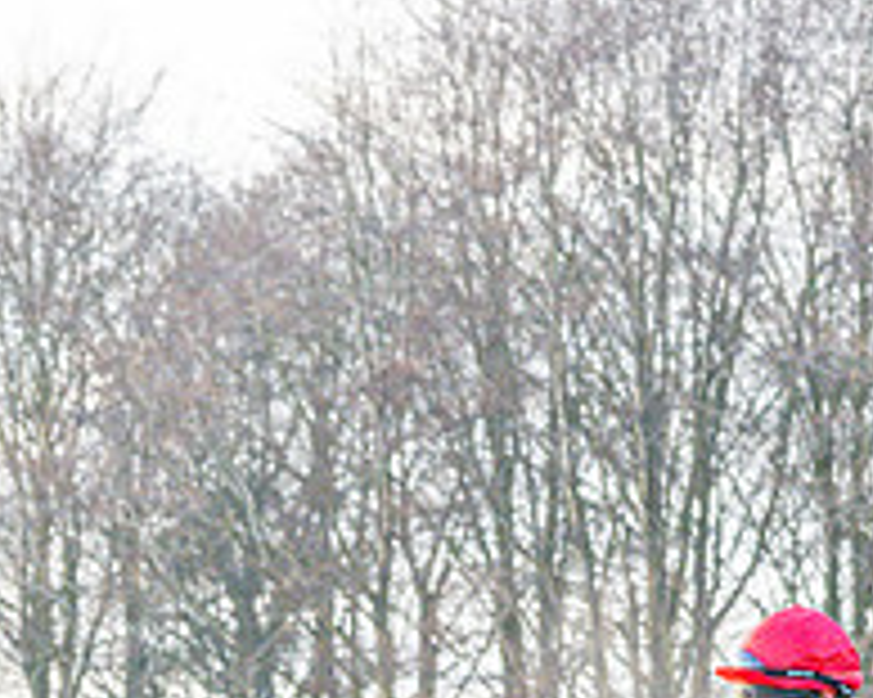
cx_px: 79
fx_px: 8625
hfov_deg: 5.8
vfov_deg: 4.6
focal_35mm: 334
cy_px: 934
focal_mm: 68
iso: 800
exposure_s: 1/1000
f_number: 4
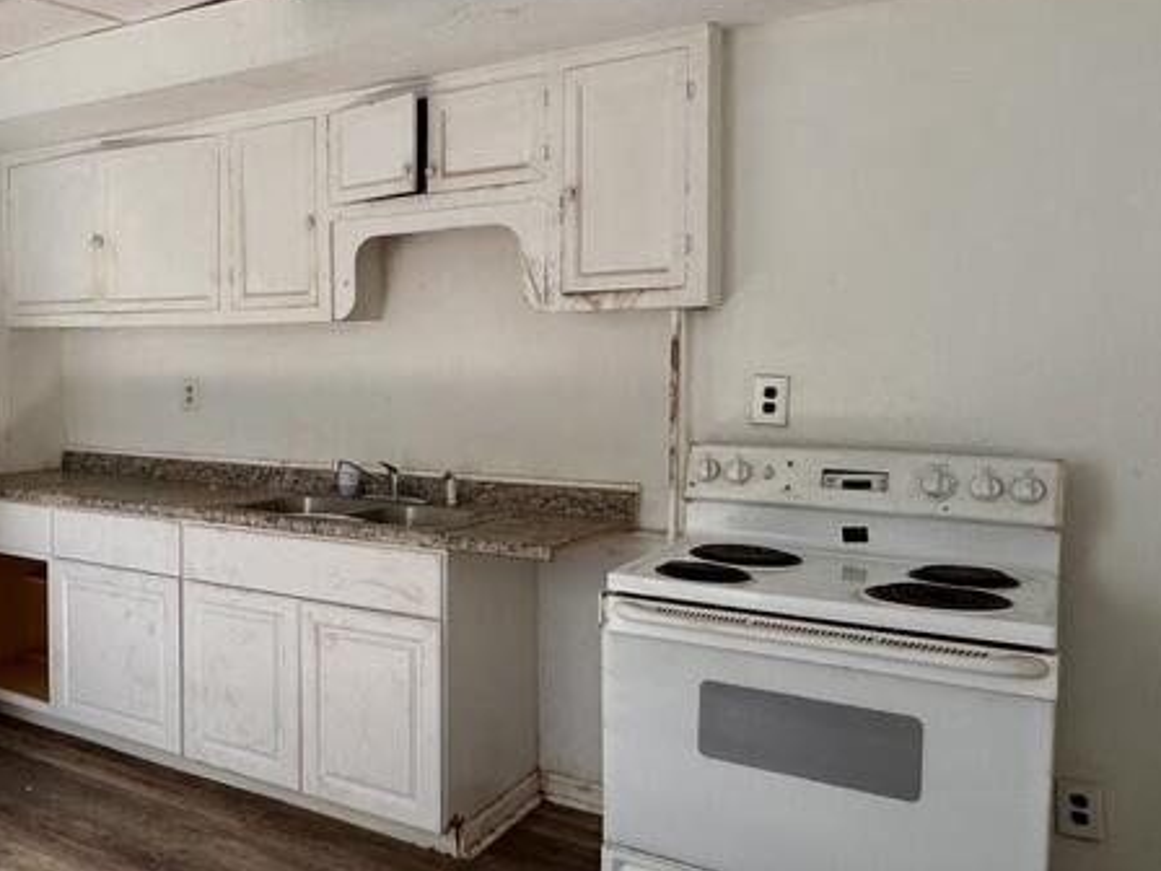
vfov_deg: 44.2
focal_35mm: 32
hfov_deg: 52.9
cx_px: 225
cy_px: 417
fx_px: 1073
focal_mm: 2.22
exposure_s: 1/83
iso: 320
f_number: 2.2
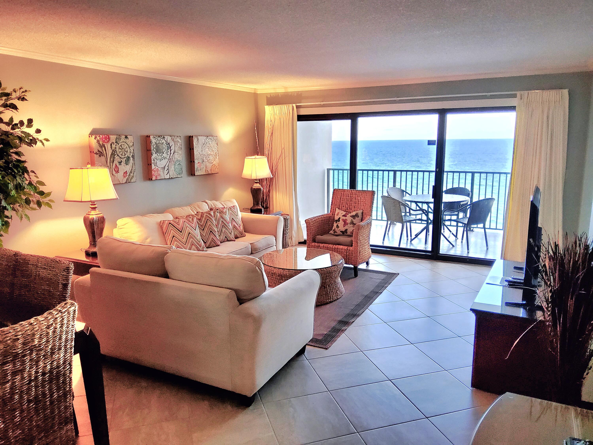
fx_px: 445
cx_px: 296
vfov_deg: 53.1
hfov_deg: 67.3
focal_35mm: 26
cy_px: 222
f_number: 2
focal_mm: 3.08
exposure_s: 1/60.2
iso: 250
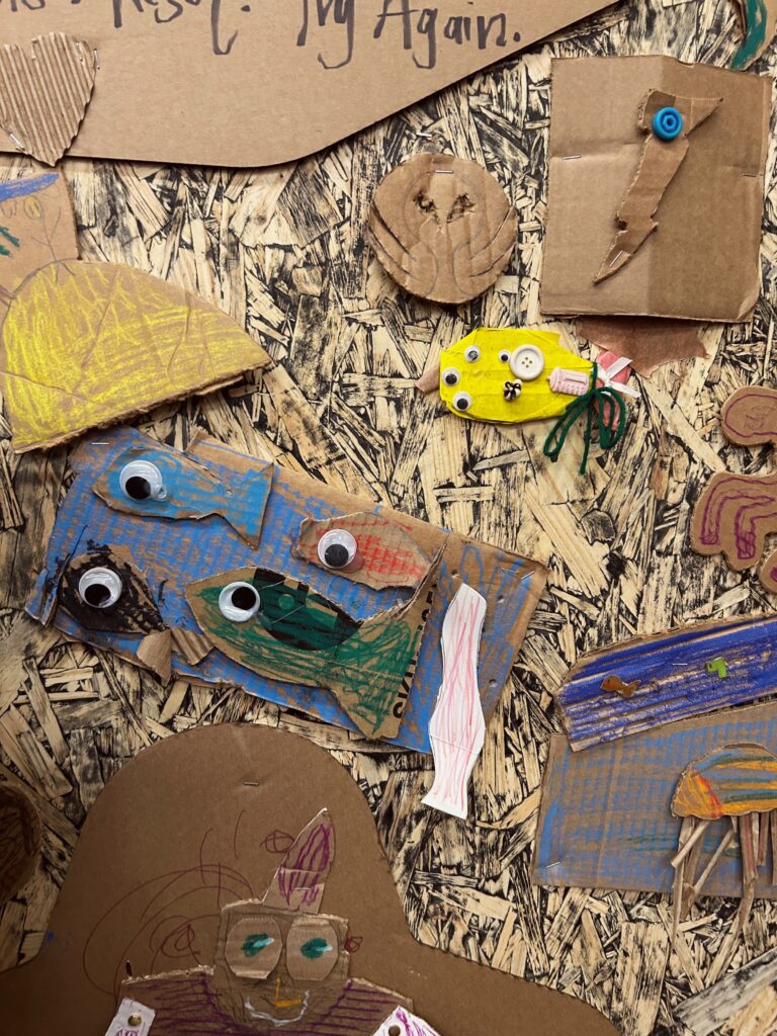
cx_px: 388
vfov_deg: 67.3
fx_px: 778
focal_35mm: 26
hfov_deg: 53.1
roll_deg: -2.5
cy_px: 518
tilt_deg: -6.6
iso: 250
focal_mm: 5.7
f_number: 1.5
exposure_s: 1/60
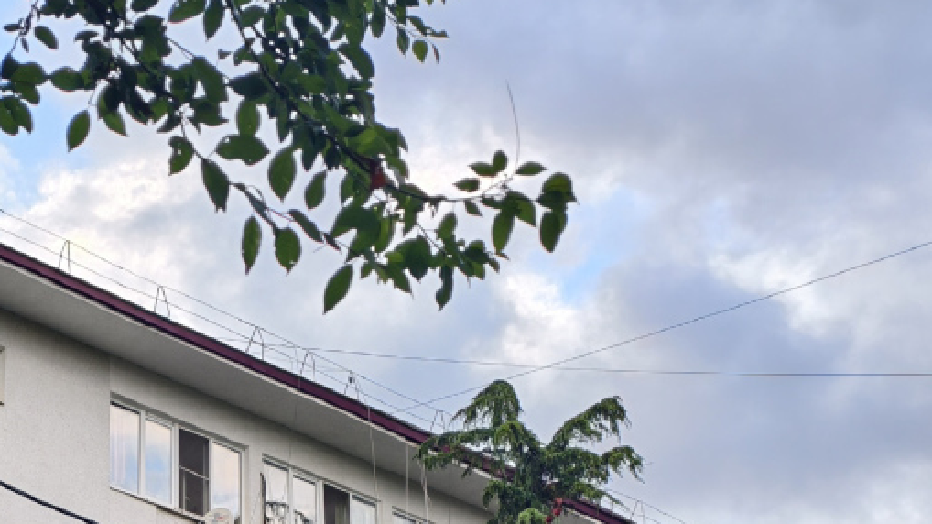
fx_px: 1581
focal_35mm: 64
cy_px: 723
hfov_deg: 30.9
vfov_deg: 17.4
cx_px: 44
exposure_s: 1/128
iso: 71
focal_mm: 6.54
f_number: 1.57
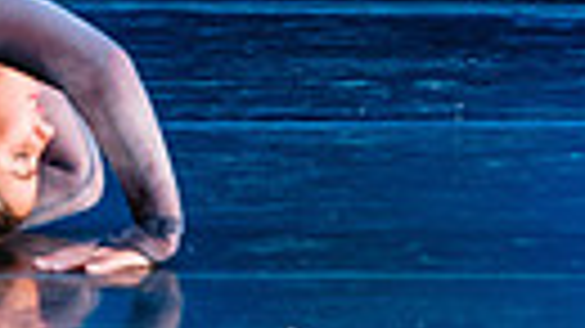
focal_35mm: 904
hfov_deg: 2.4
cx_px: 1013
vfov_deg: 1.3
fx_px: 14017
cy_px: -589
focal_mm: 173
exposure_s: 1/500
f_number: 2.8
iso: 1250
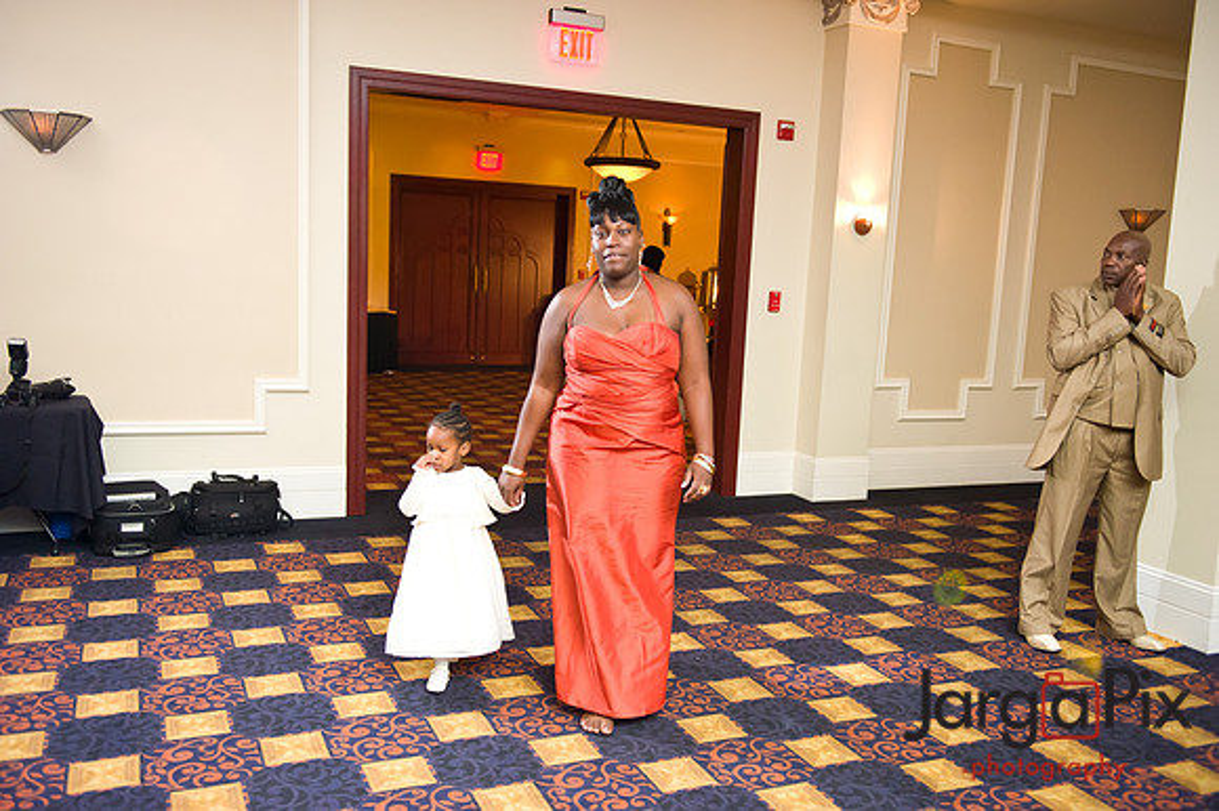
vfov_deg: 41.1
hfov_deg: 58.7
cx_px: 610
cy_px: 406
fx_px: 1083
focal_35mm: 32
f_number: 3.2
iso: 3200
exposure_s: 1/125
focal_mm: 32
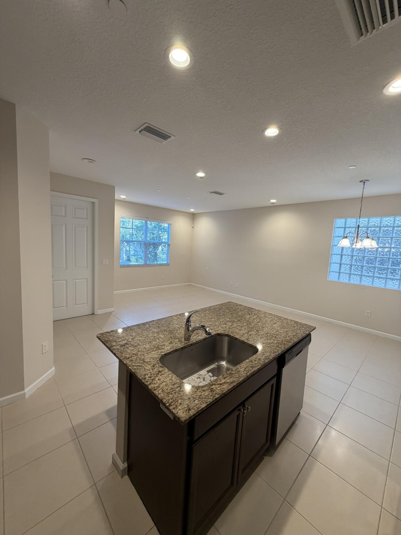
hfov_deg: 85.7
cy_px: 268
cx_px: 200
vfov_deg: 102.1
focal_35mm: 14
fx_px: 216
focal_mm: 2.22
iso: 250
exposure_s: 1/120
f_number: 2.2
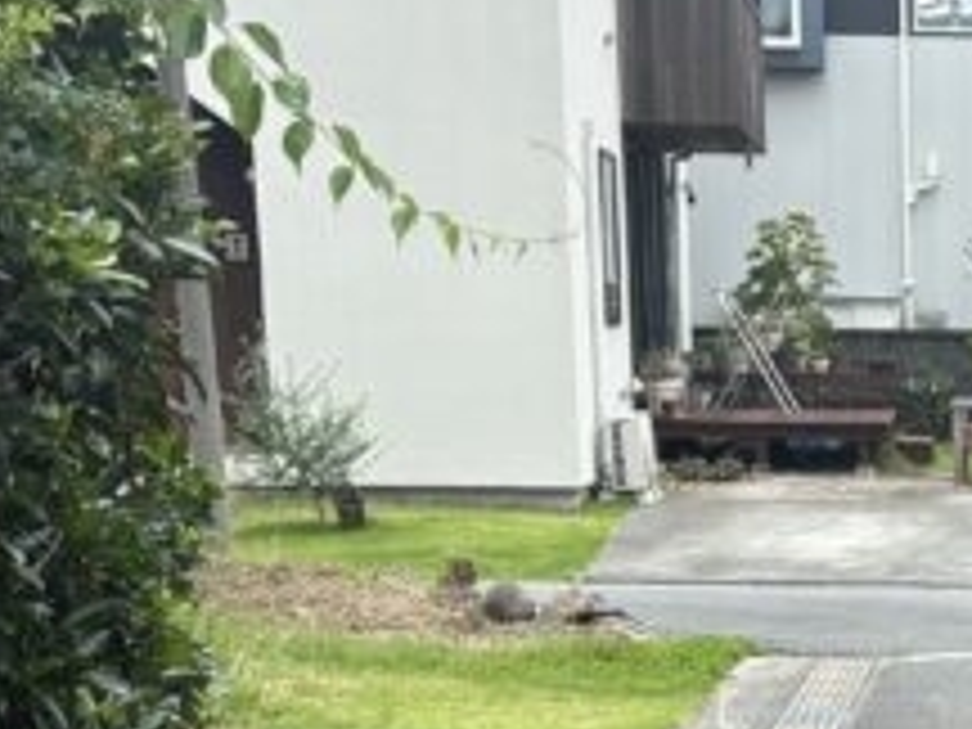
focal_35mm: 123
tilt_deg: -14.8
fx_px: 3454
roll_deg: -2.1
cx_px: 1278
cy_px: 1282
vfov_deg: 11.3
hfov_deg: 15.2
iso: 50
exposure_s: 1/1115
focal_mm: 5.96
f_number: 1.6
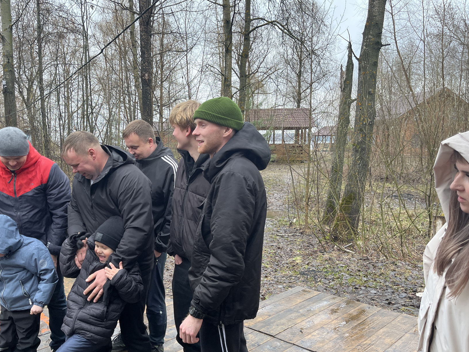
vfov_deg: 44.1
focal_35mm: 32
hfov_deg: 56.4
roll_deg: -0.6
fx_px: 434
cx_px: 191
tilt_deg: -8.2
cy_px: 189
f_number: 1.6
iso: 64
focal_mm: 5.1
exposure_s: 1/122
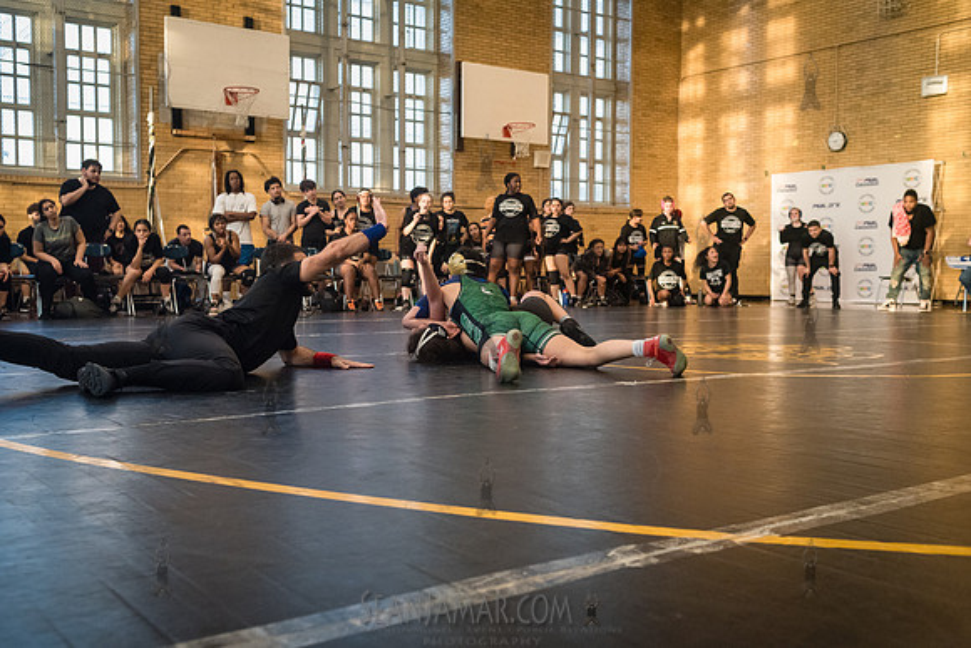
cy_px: 324
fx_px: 990
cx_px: 472
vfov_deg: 36.2
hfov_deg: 52.2
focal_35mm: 37
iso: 5000
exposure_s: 1/400
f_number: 4
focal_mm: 35
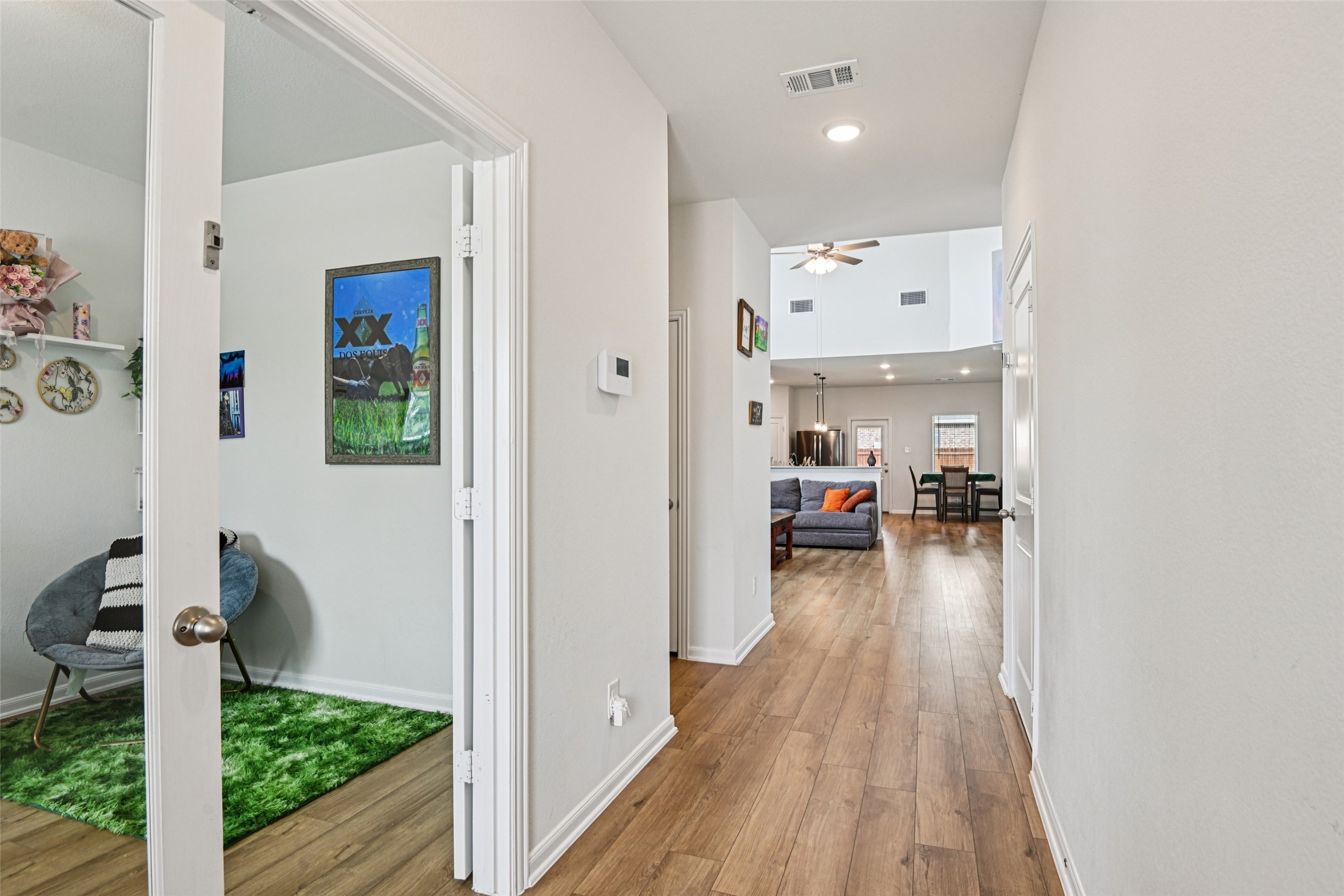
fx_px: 709
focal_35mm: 19
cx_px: 672
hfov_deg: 86.9
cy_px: 448
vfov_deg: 64.6
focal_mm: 19
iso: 400
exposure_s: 1/25
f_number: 8
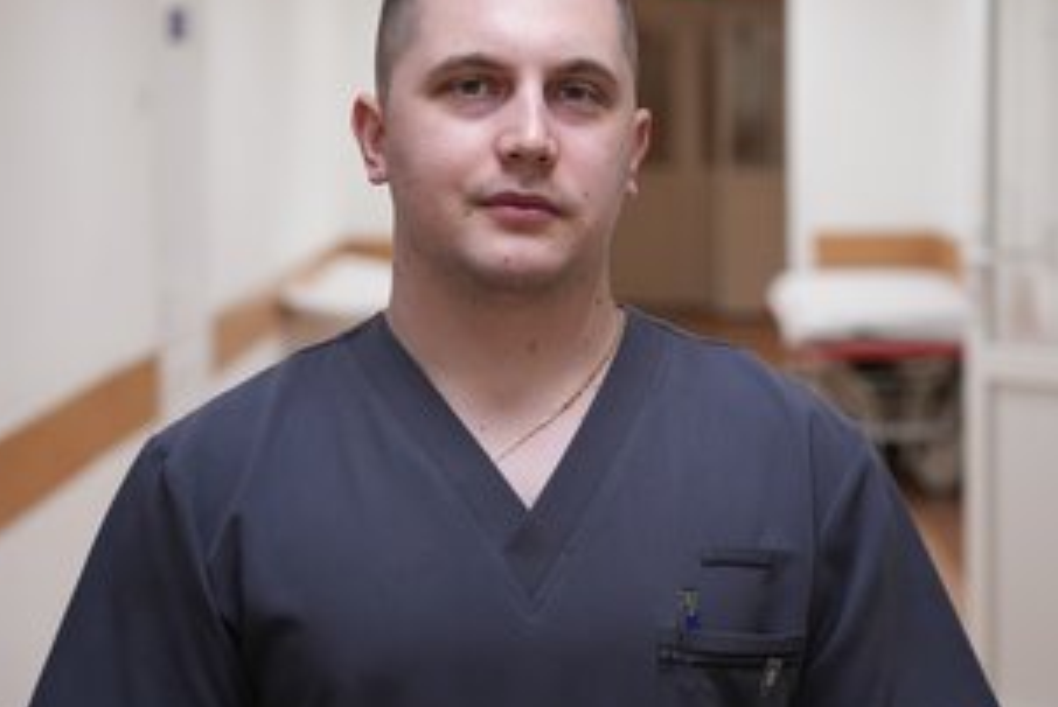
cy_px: 268
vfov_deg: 14.6
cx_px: 645
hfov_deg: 21.6
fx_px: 2765
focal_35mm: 94
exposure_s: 1/160
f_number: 4
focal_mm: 71
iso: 1000
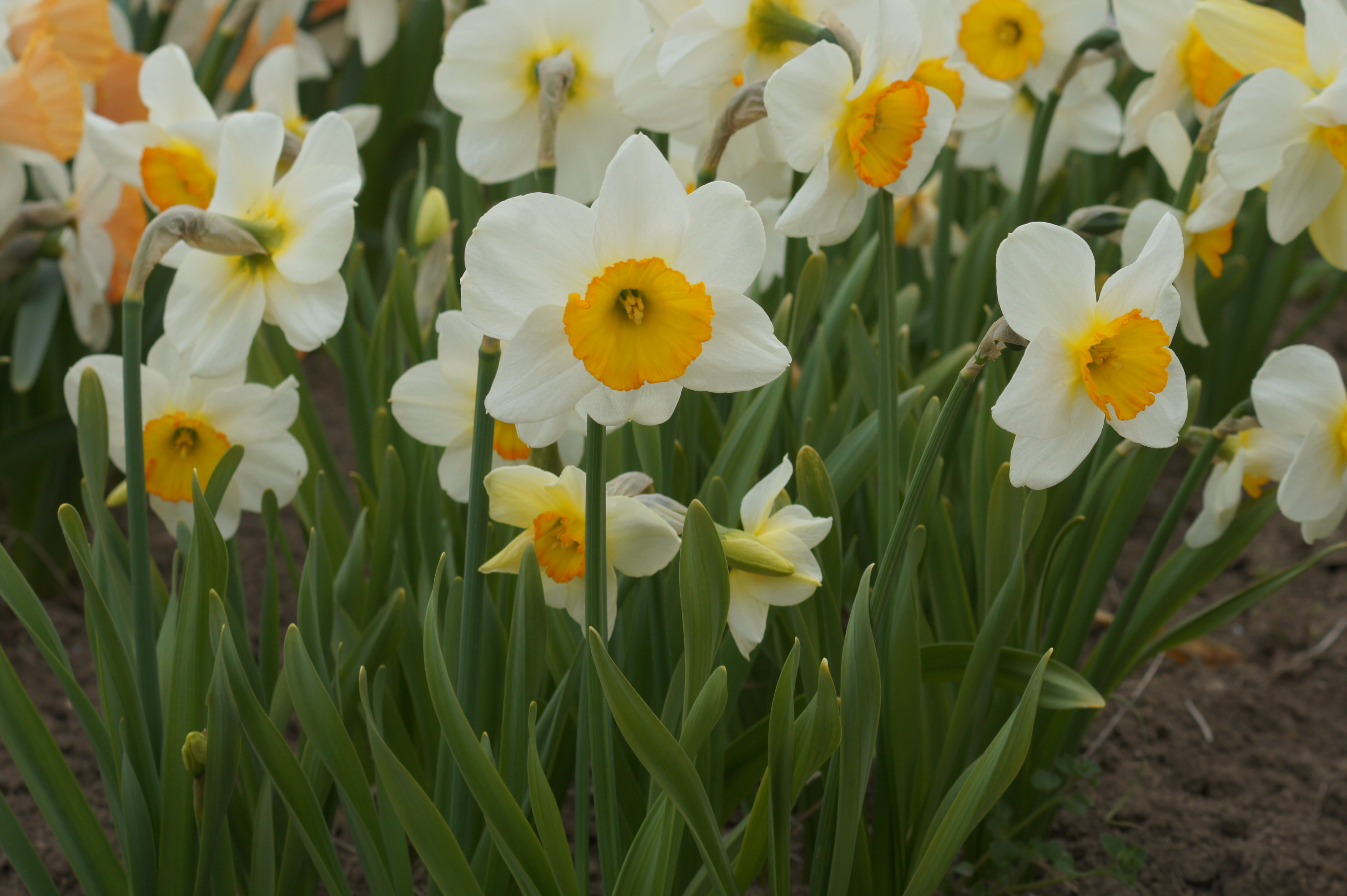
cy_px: 448
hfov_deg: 18.2
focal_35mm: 112
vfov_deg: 12.2
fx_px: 4207
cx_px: 674
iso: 200
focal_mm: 75
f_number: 9
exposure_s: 1/125
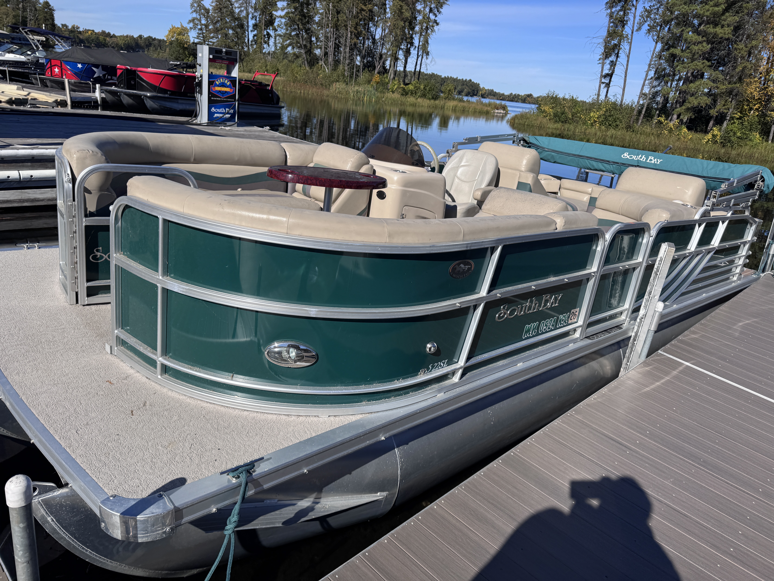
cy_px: 290
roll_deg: -7.6
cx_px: 387
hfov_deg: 71.6
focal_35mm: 24
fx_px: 537
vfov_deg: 56.8
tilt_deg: -12.8
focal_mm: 6.76
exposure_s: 1/5814
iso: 80
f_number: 1.78
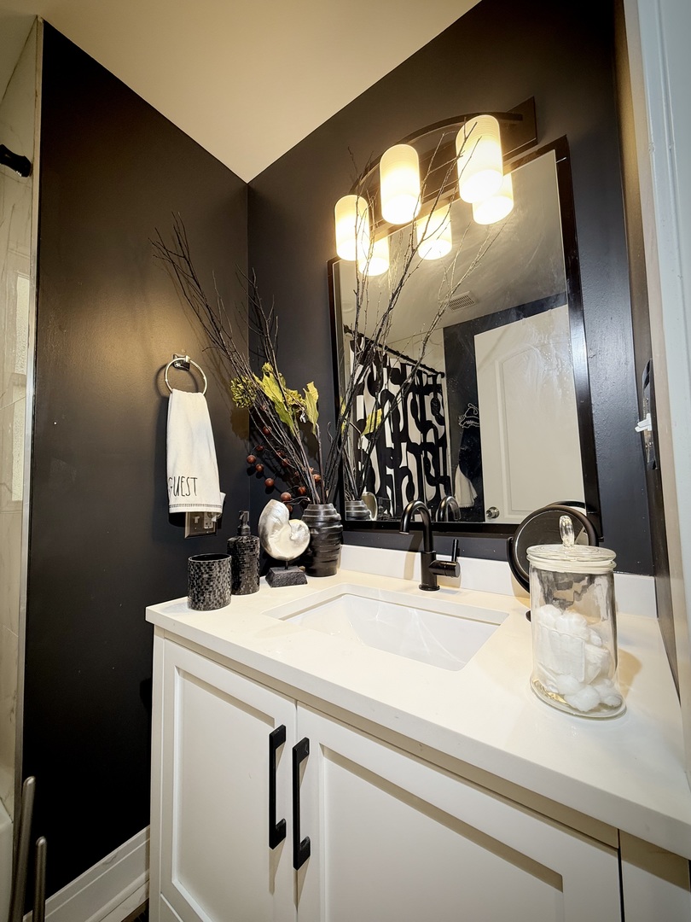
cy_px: 461
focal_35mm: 14
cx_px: 346
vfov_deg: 102.1
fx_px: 373
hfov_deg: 85.7
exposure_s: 1/120
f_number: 2.2
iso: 100
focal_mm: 2.22
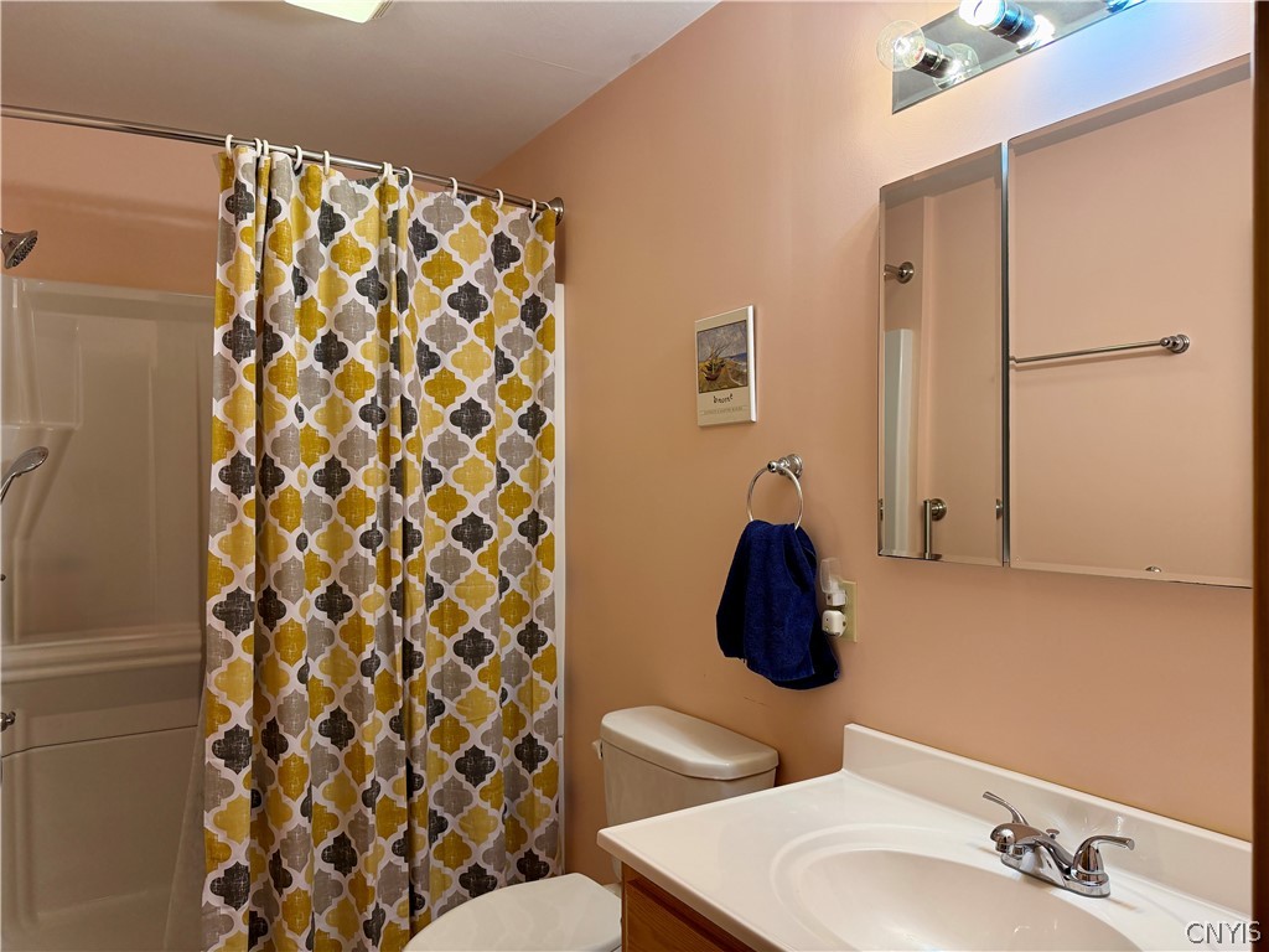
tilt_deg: +0.3
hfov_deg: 71.6
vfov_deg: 56.8
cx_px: 634
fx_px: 880
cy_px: 476
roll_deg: +0.0
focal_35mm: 24
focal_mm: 6.76
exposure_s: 1/166
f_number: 1.78
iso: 160
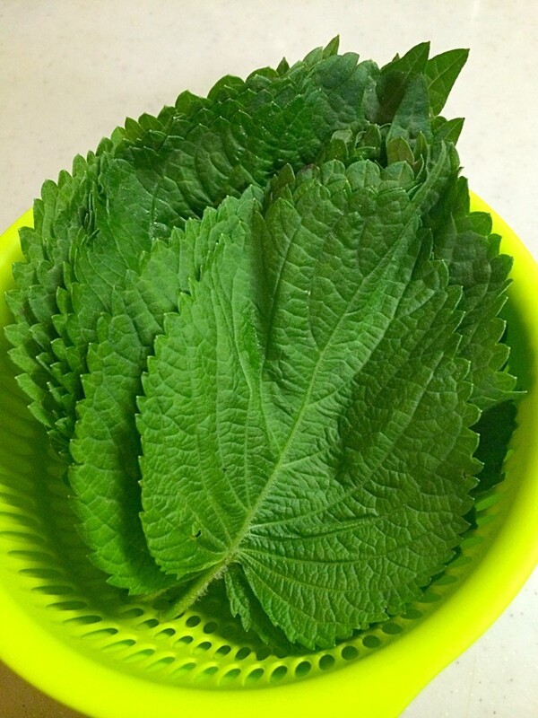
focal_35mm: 30
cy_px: 359
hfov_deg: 46.8
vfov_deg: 60.0
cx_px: 269
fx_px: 622
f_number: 2.2
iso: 320
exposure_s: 1/30
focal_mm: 4.12
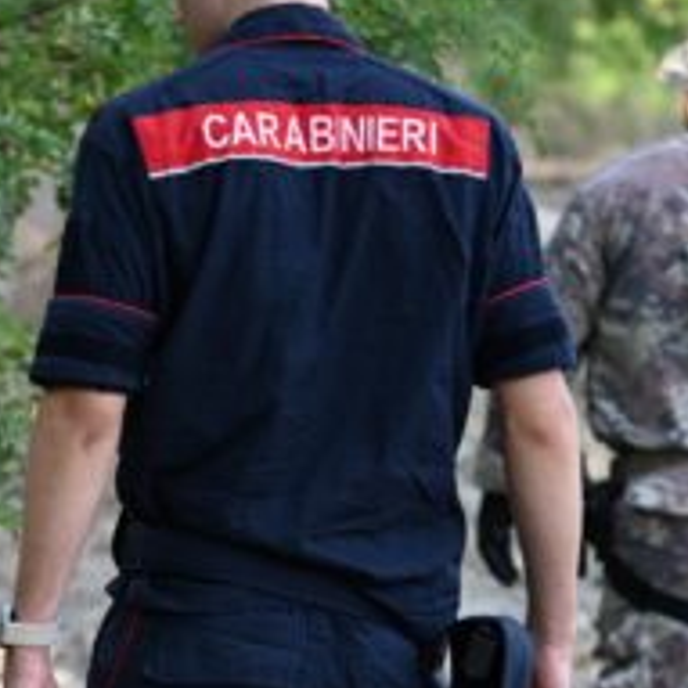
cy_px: 596
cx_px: -14
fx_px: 11333
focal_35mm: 504
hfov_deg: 3.5
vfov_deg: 3.5
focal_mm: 104
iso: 160
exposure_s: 1/160
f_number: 5
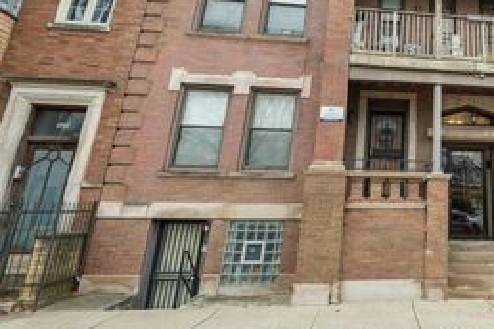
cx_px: 456
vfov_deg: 39.3
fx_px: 425
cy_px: 33
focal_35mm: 31
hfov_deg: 52.1
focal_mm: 16
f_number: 8
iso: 2000
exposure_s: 1/500
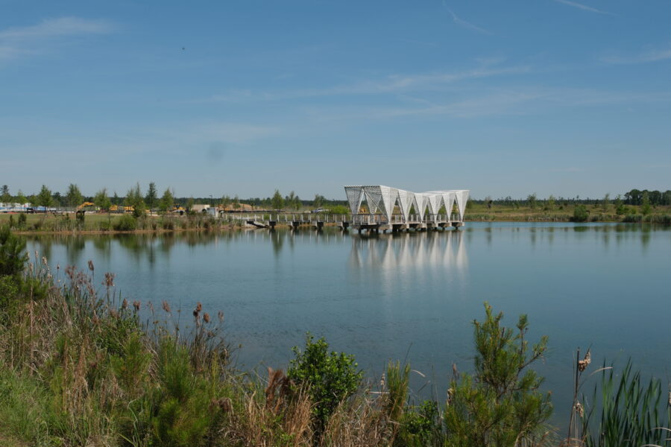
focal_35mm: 38
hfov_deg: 50.7
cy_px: 224
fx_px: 708
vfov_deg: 35.1
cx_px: 336
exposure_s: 1/640
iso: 125
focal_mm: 25.4
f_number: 6.4
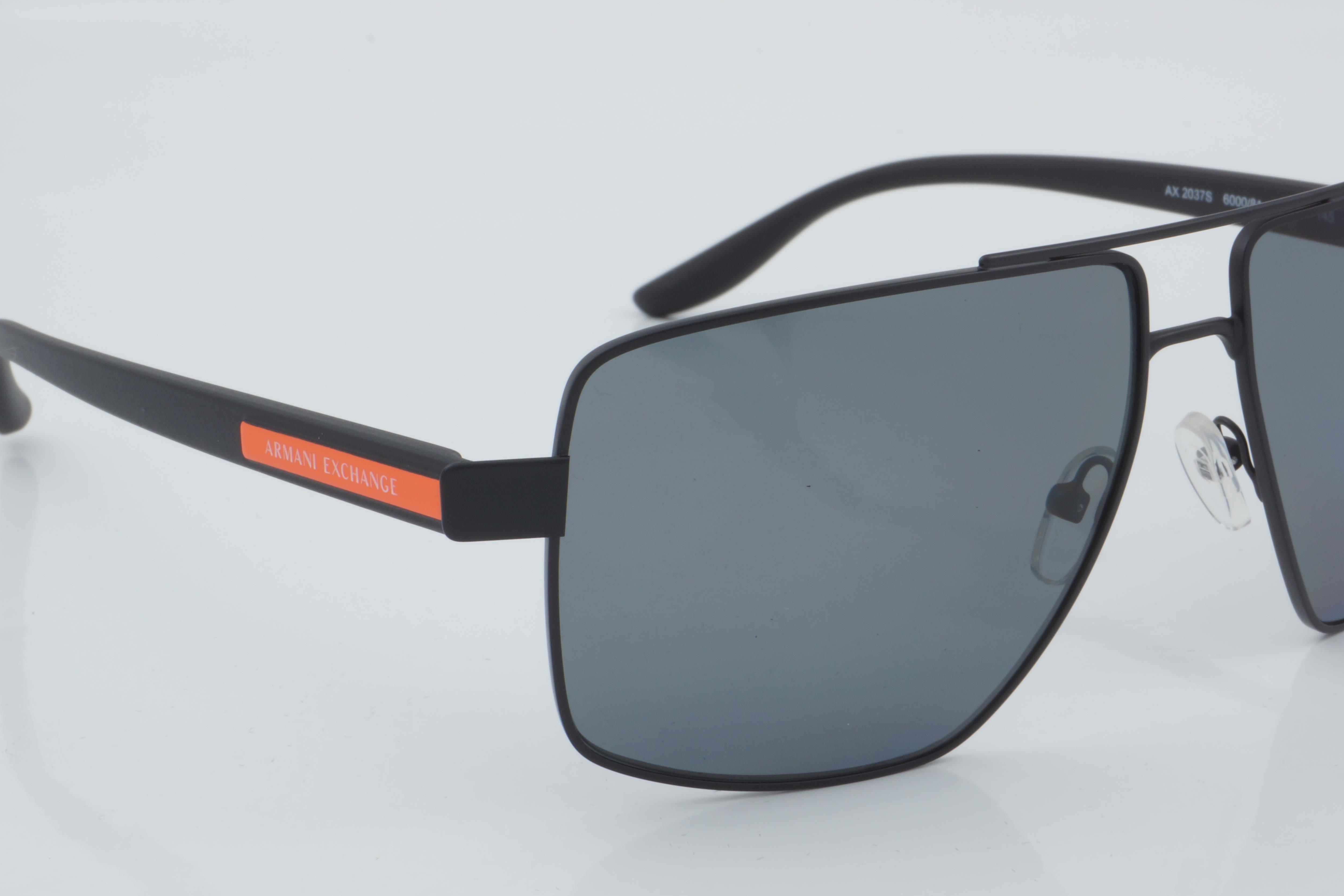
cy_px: 450
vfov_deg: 15.2
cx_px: 761
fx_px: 3360
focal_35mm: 90
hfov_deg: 22.6
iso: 100
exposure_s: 1/4
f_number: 32
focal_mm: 50
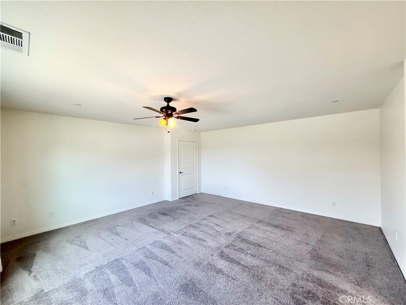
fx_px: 164
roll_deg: +1.2
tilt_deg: -0.5
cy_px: 152
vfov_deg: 85.7
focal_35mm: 14
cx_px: 203
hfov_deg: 102.1
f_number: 2.2
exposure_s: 1/120
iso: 160
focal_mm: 2.22
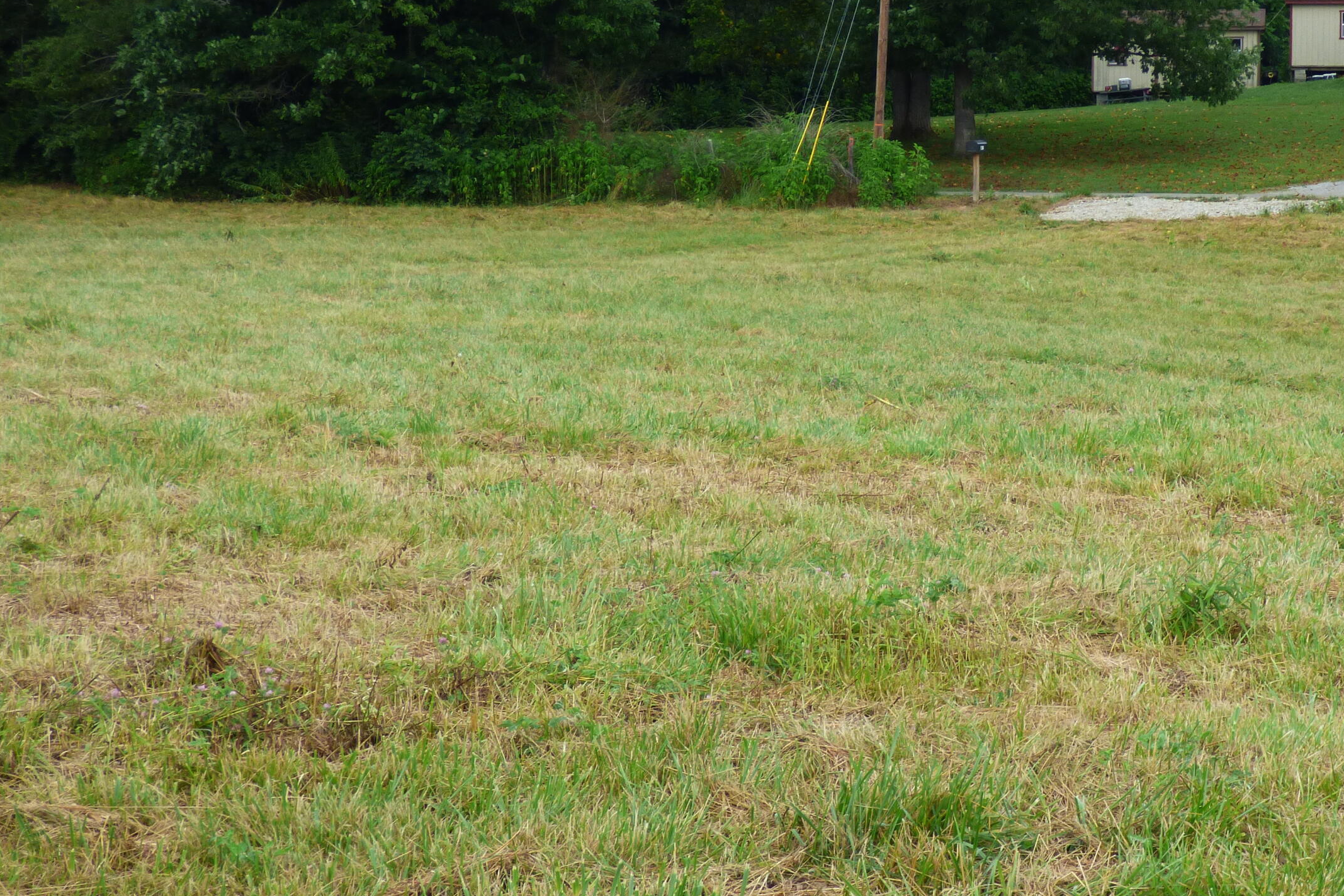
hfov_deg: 17.9
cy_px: 422
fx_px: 4255
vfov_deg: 12.0
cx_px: 933
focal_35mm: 114
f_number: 4.4
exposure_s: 1/250
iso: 100
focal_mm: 13.11
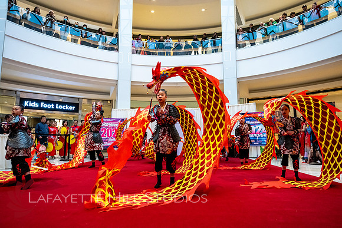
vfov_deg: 53.2
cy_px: 114
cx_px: 171
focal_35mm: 24
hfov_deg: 73.7
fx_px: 228
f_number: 4
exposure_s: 1/500
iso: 4000
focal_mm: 24
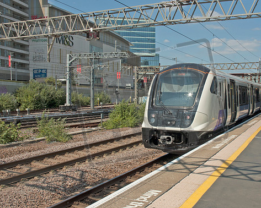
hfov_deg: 47.8
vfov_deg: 39.1
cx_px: 149
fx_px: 293
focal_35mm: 38
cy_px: 104
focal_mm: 22
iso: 200
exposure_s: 1/400
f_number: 10
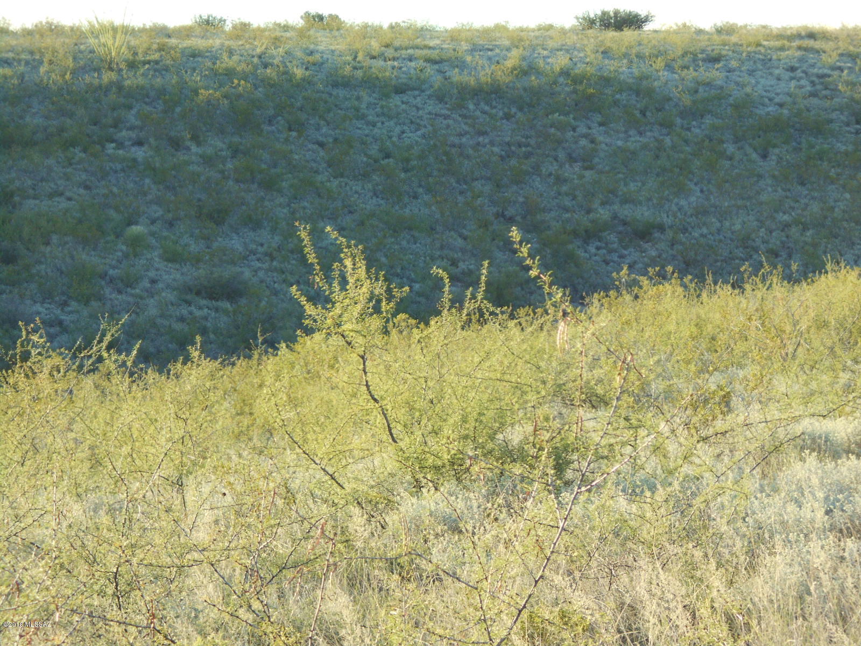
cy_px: 323
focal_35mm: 130
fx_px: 3233
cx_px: 430
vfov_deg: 11.4
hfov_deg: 15.2
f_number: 6.5
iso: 140
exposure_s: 1/60
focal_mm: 23
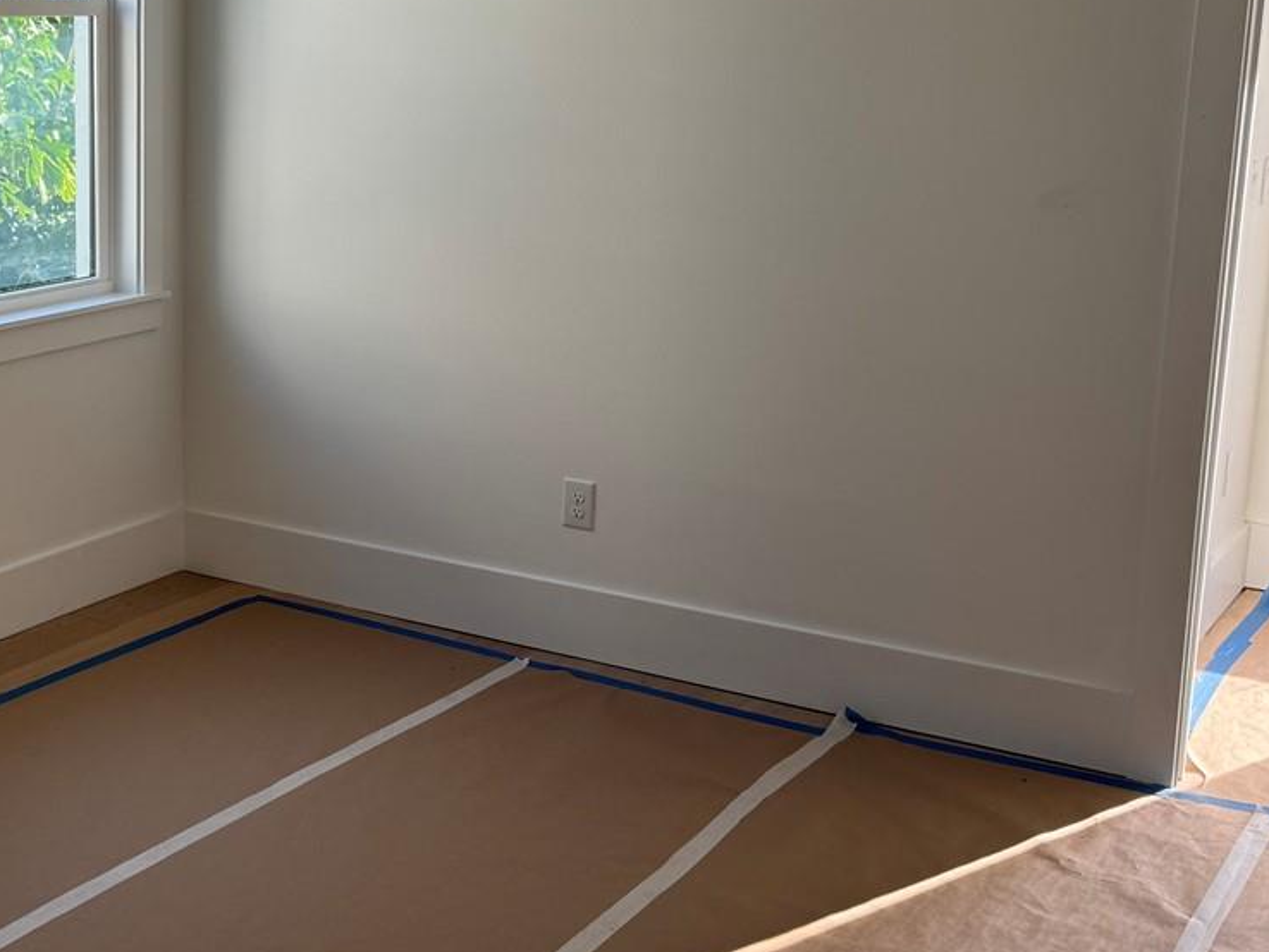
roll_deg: +0.6
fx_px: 1907
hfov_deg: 34.6
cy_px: 373
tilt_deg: -11.2
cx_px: 105
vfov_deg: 28.0
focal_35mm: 52
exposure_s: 1/159
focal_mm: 6.76
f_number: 1.78
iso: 64
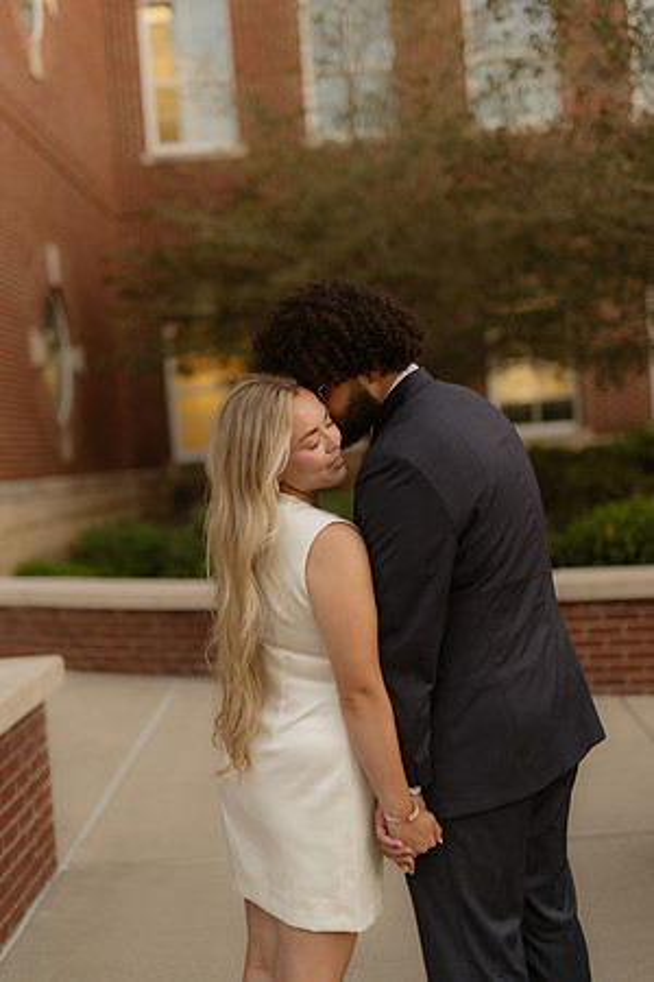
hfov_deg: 27.0
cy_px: 491
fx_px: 1362
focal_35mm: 50
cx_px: 327
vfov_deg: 39.6
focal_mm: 50
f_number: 1.4
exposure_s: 1/250
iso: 250
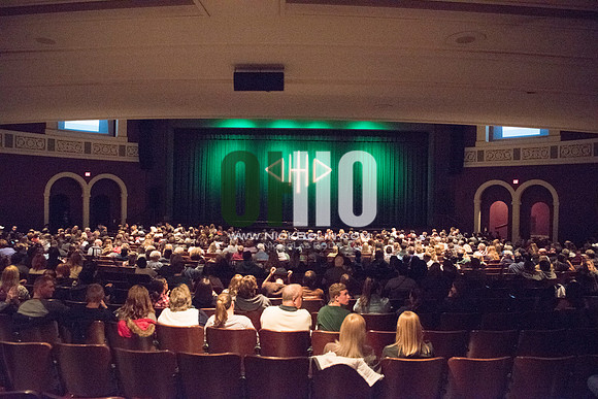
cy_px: 200
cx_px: 299
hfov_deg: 73.7
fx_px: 399
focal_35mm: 24
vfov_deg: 53.2
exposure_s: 1/100
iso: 4000
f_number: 3.5
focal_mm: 24
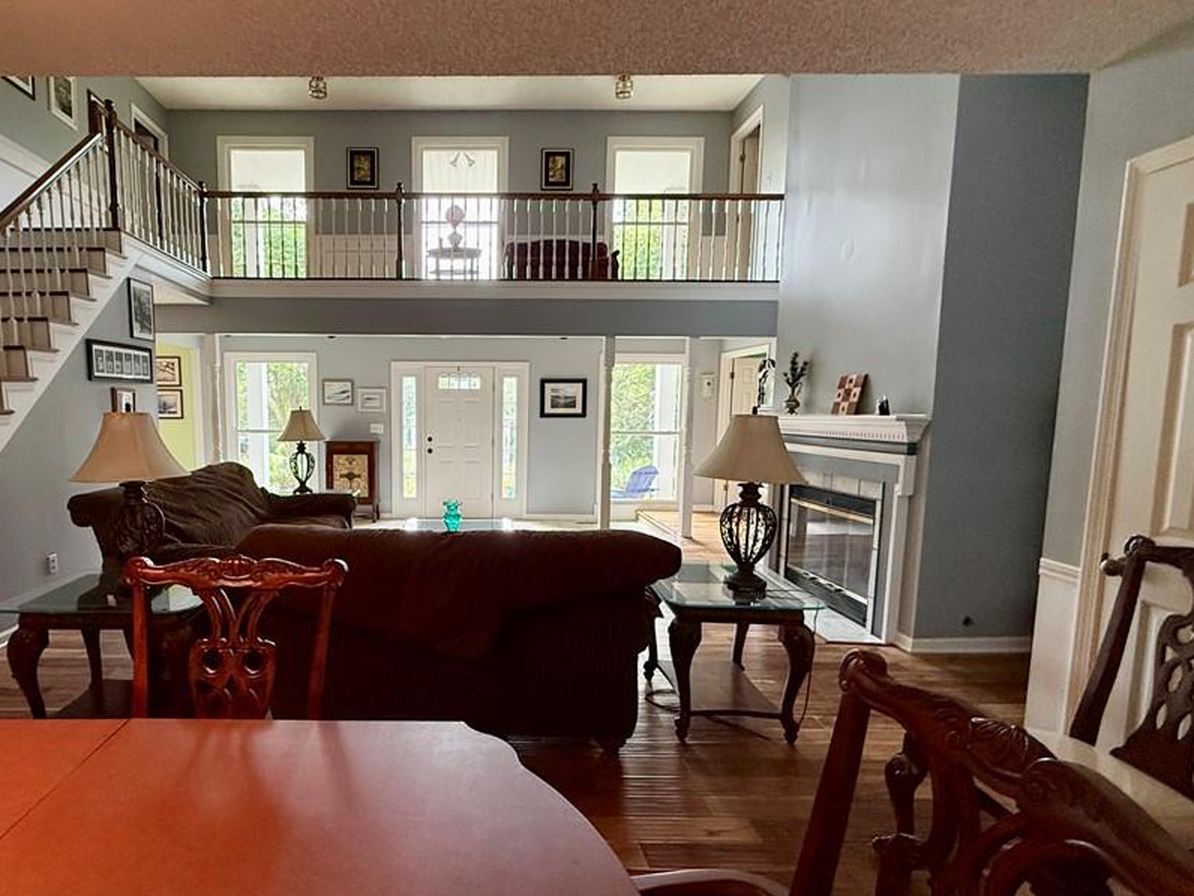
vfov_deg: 71.5
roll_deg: -0.7
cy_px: 479
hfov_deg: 86.4
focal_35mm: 18
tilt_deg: -6.5
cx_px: 465
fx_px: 621
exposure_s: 1/120
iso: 320
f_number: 2.2
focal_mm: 2.22
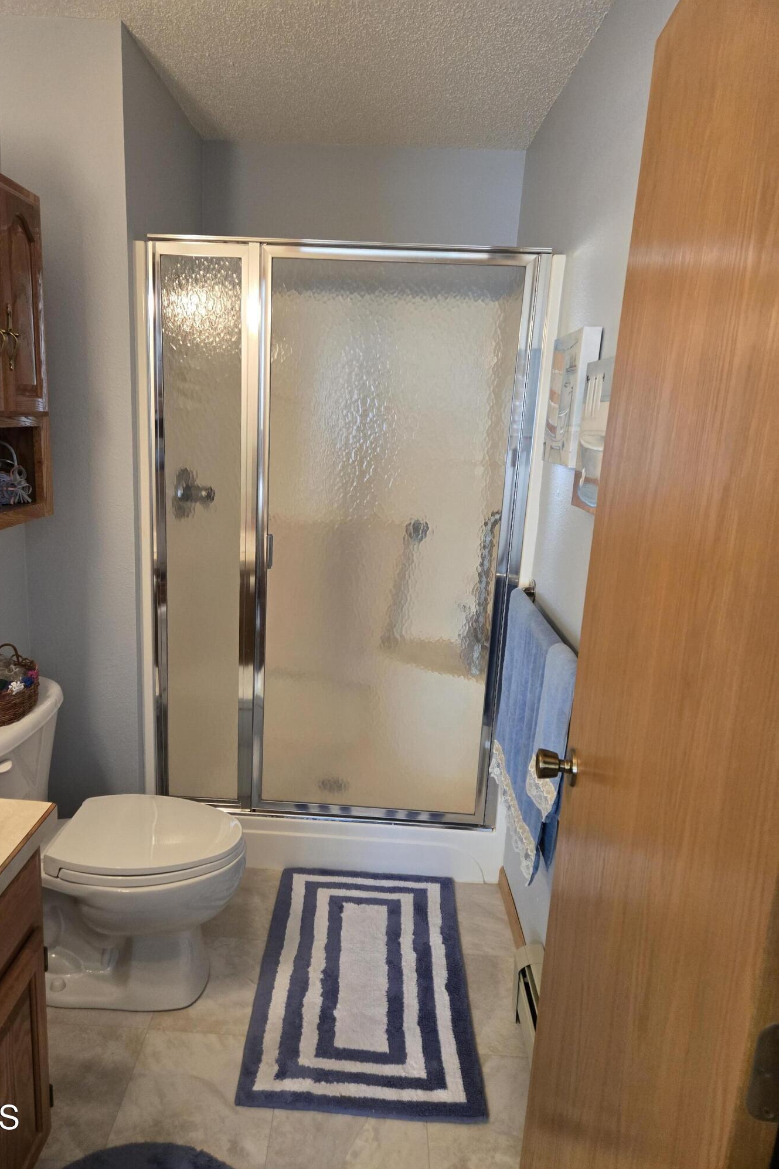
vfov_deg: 73.7
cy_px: 585
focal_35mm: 24
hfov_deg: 53.0
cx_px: 340
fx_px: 779
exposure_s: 1/120
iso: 400
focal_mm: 5.4
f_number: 1.8
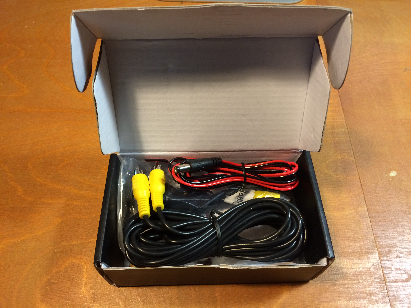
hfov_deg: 61.7
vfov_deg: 48.2
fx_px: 344
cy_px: 154
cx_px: 206
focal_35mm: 29
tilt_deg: -54.8
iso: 250
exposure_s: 1/33
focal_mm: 4.15
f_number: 2.2
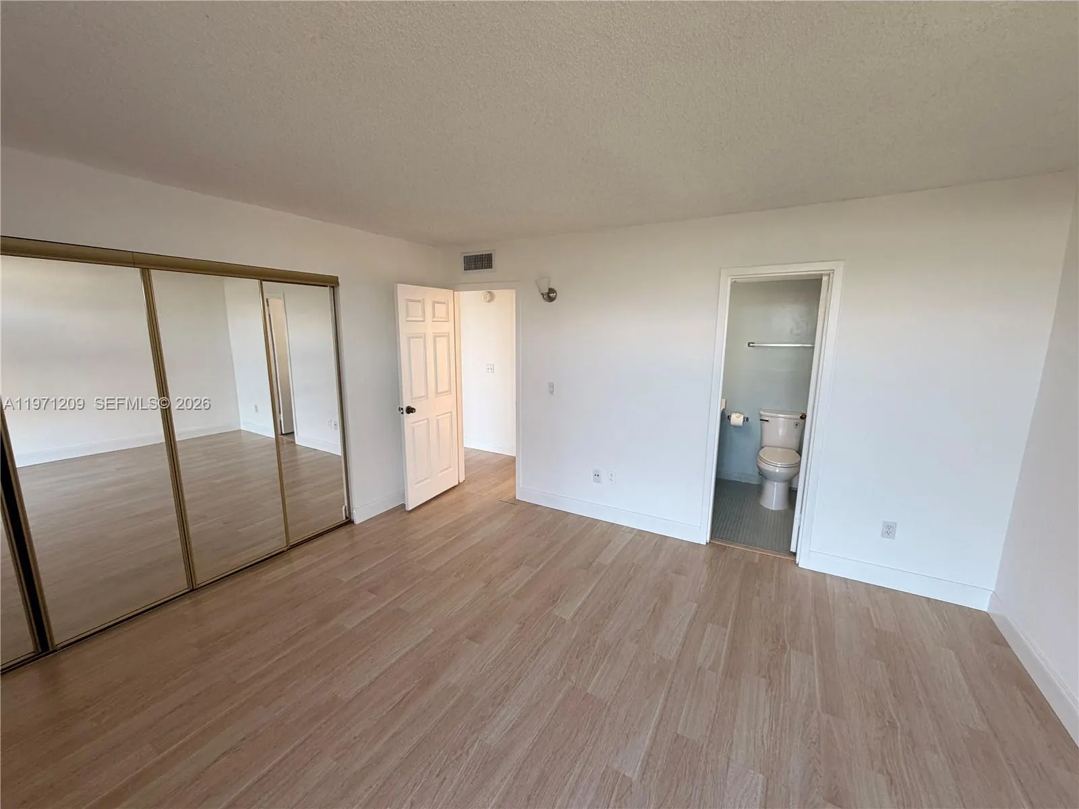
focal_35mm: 14
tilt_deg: -10.1
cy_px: 404
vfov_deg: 85.7
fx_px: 436
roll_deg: -0.5
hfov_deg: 102.1
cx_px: 540
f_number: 2.2
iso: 160
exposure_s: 1/120
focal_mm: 2.22
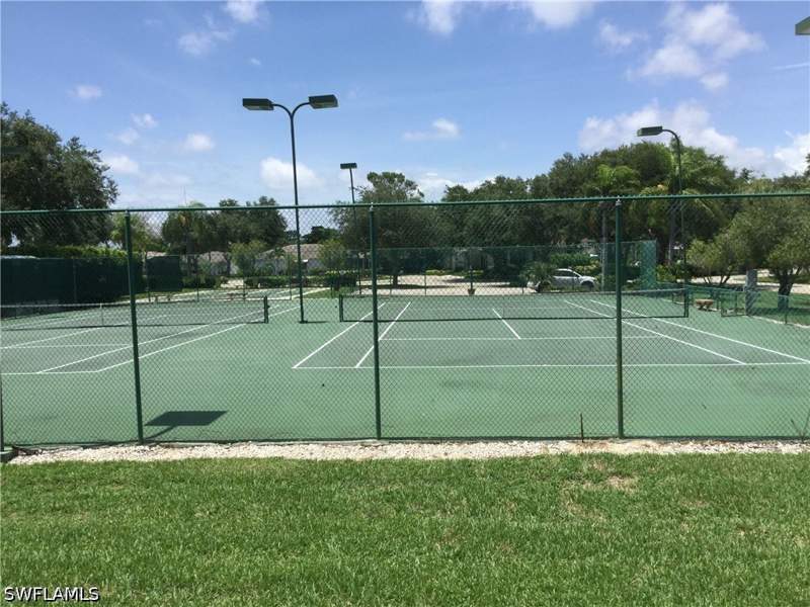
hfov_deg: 58.4
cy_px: 304
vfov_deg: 45.4
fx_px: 725
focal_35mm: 31
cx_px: 405
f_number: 2.4
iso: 25
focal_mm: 3.3
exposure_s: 1/1597
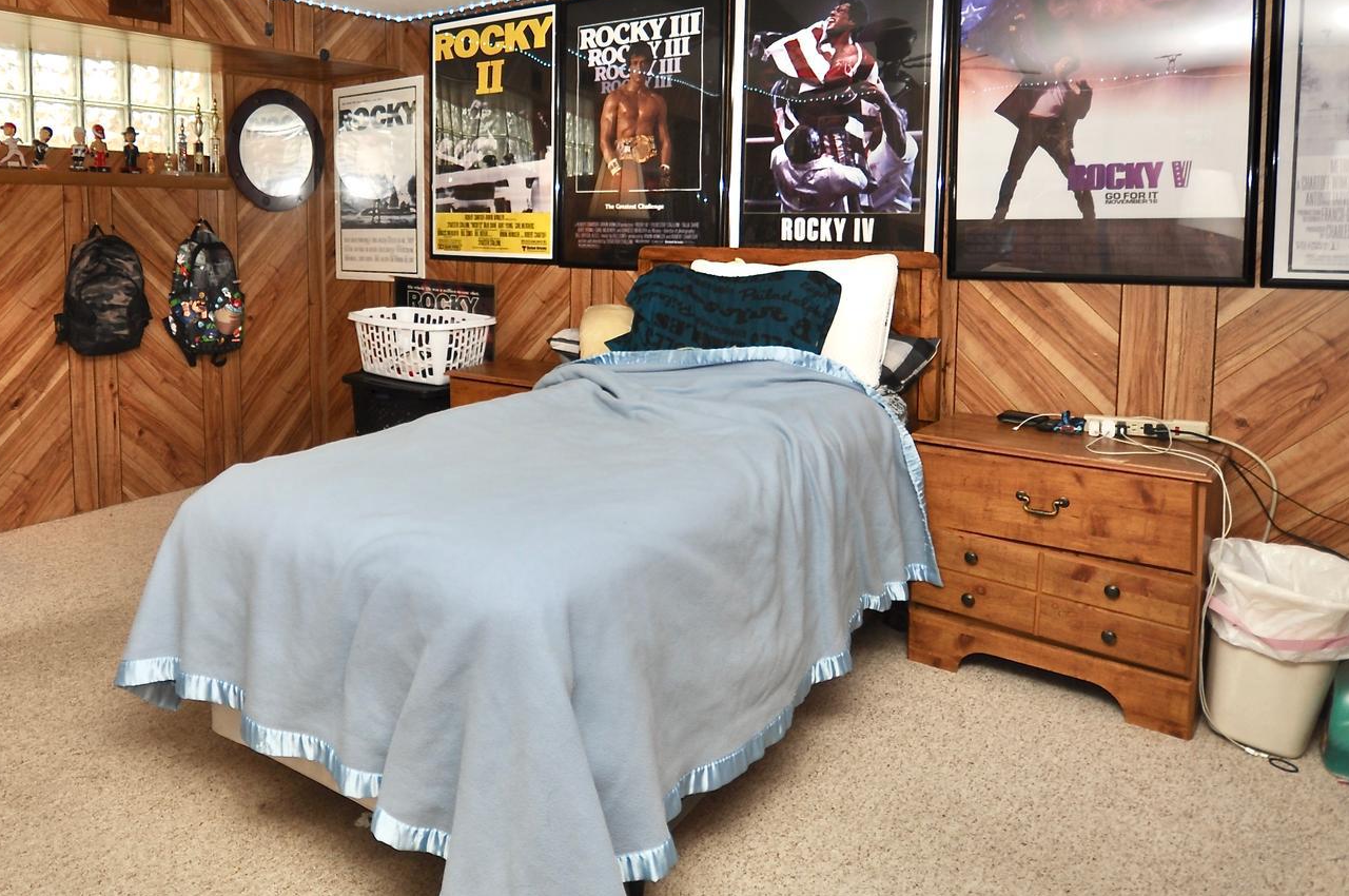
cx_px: 477
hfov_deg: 72.1
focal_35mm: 24
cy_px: 317
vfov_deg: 52.2
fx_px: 898
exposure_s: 1/60
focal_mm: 10
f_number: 4
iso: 100
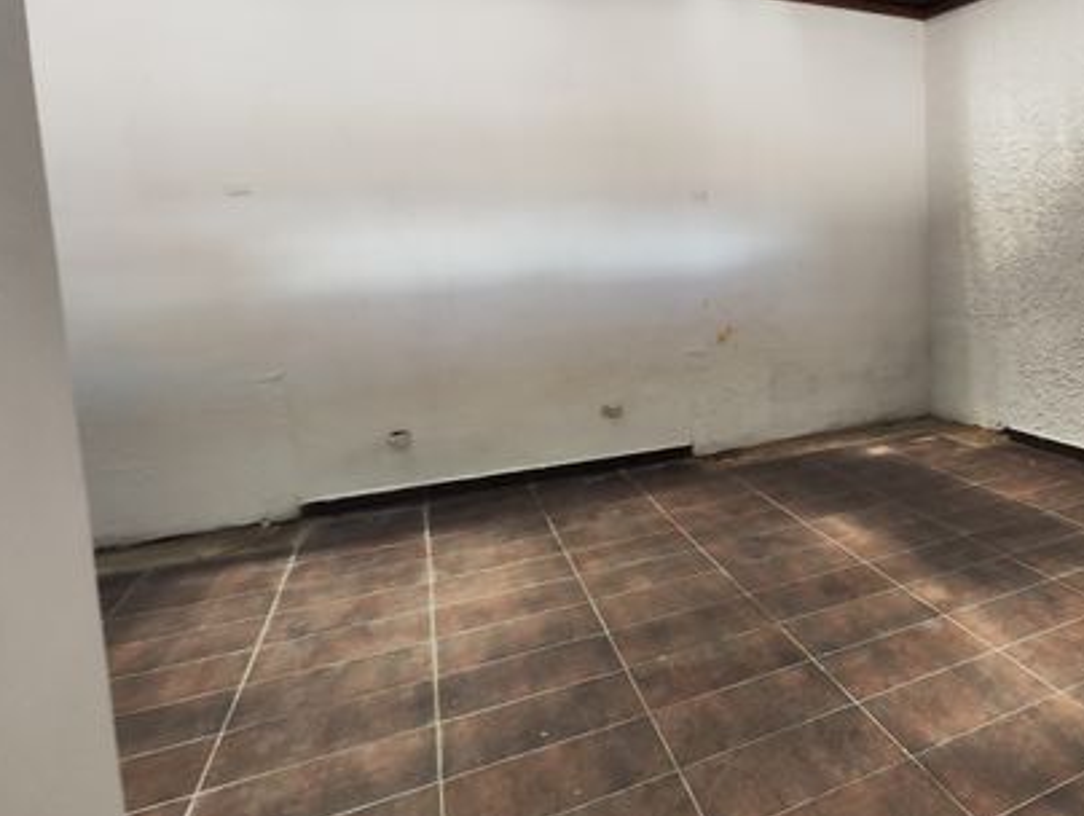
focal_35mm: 23
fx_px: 721
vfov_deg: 58.5
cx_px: 834
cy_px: 325
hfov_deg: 68.3
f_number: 2.2
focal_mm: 2.16
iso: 516
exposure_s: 1/30
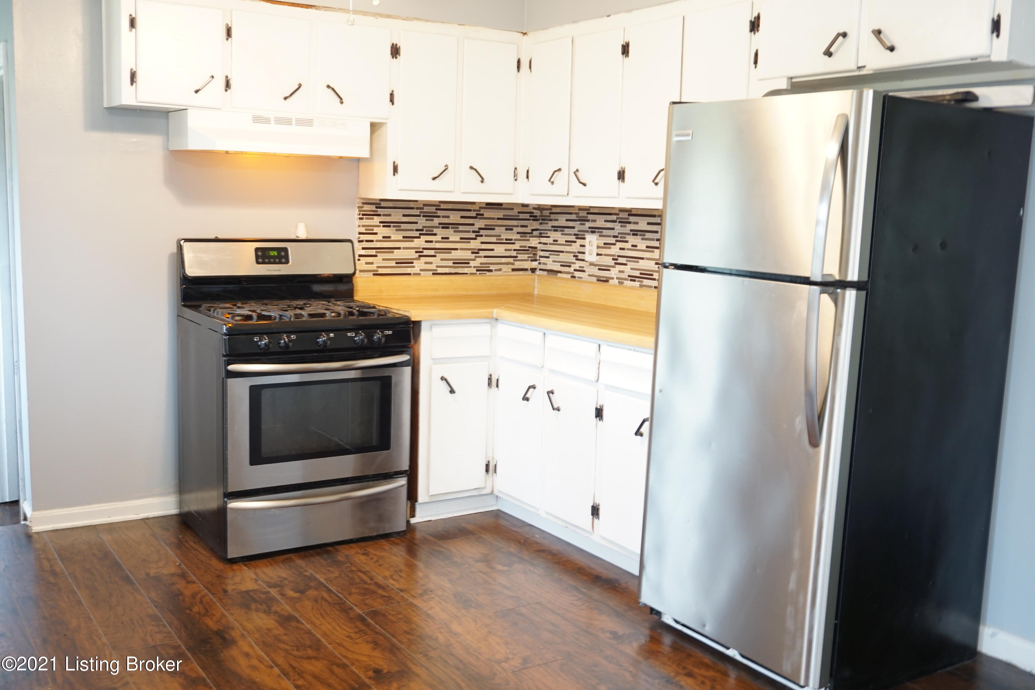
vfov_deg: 36.9
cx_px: 518
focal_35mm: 36
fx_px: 1035
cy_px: 345
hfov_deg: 53.1
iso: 400
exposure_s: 1/10
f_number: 4.5
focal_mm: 24
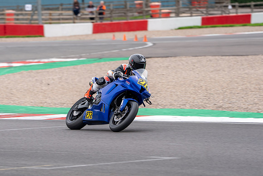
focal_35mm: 287
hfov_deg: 7.2
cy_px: 91
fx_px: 2097
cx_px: 87
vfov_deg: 4.8
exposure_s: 1/500
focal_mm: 215
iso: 160
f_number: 4.5
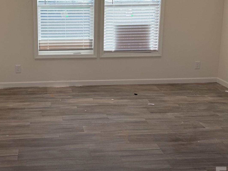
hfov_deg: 40.4
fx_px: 303
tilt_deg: -11.2
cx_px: 65
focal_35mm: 46
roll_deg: +0.5
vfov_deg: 31.0
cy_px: 45
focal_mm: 6.76
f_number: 1.78
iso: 100
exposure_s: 1/622
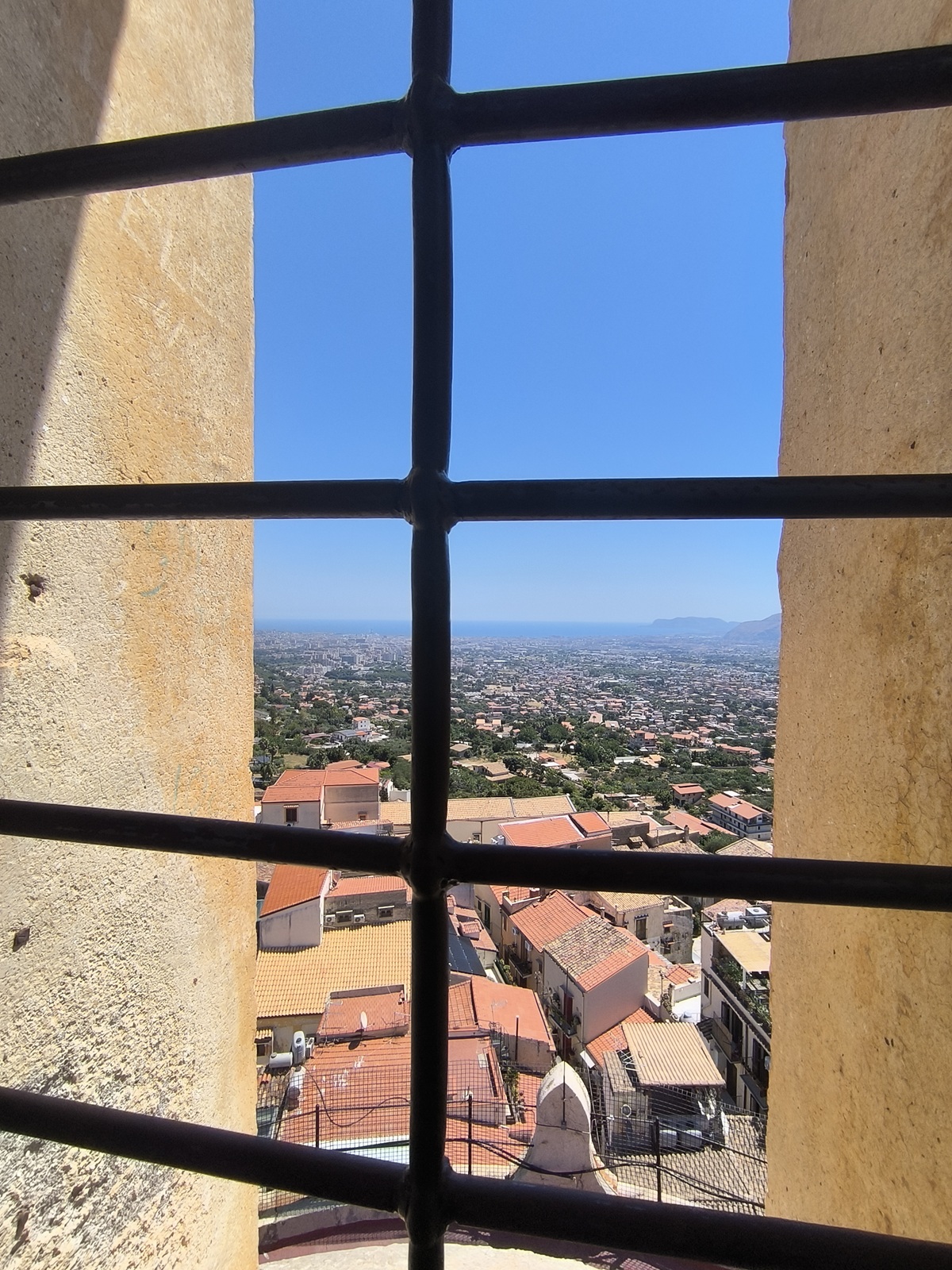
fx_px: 587
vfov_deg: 94.5
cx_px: 476
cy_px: 635
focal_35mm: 16
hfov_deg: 78.1
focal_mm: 1.65
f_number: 2.2
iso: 50
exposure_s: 1/2141
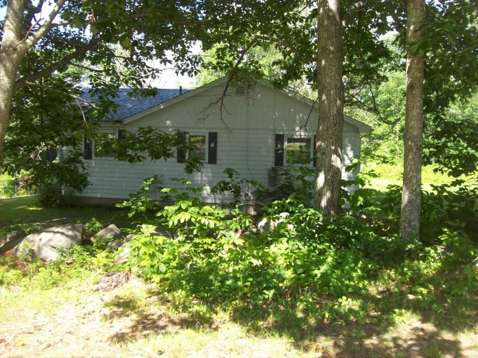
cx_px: 239
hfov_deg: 51.4
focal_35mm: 36
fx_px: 497
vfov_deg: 39.7
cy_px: 179
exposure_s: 1/225
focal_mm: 6
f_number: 2.7
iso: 80
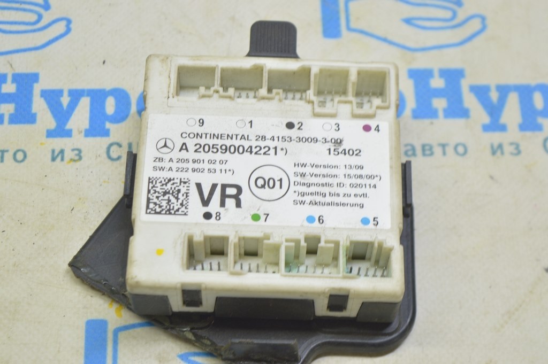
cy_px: 182
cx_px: 274
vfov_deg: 17.5
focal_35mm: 78
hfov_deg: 26.0
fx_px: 1186
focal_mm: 52
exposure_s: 1/20
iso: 400
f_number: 5.6
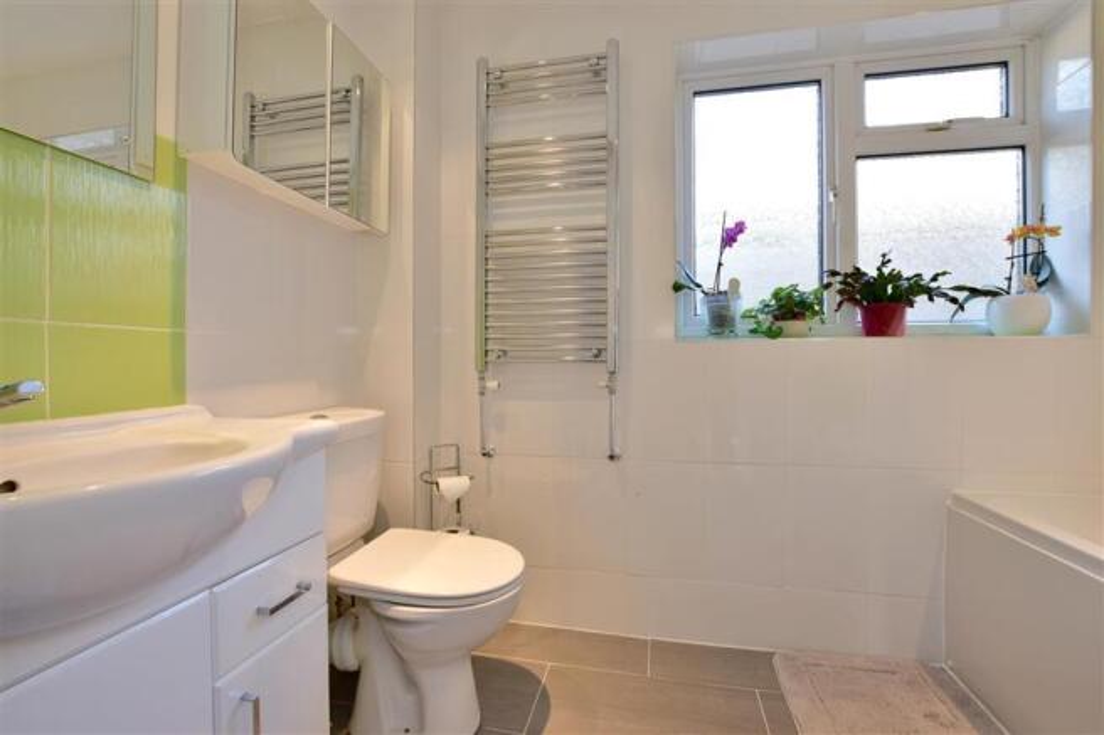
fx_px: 460
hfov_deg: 100.4
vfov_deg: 77.3
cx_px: 552
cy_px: 368
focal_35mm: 15
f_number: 11
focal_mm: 10
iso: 400
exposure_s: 1/20
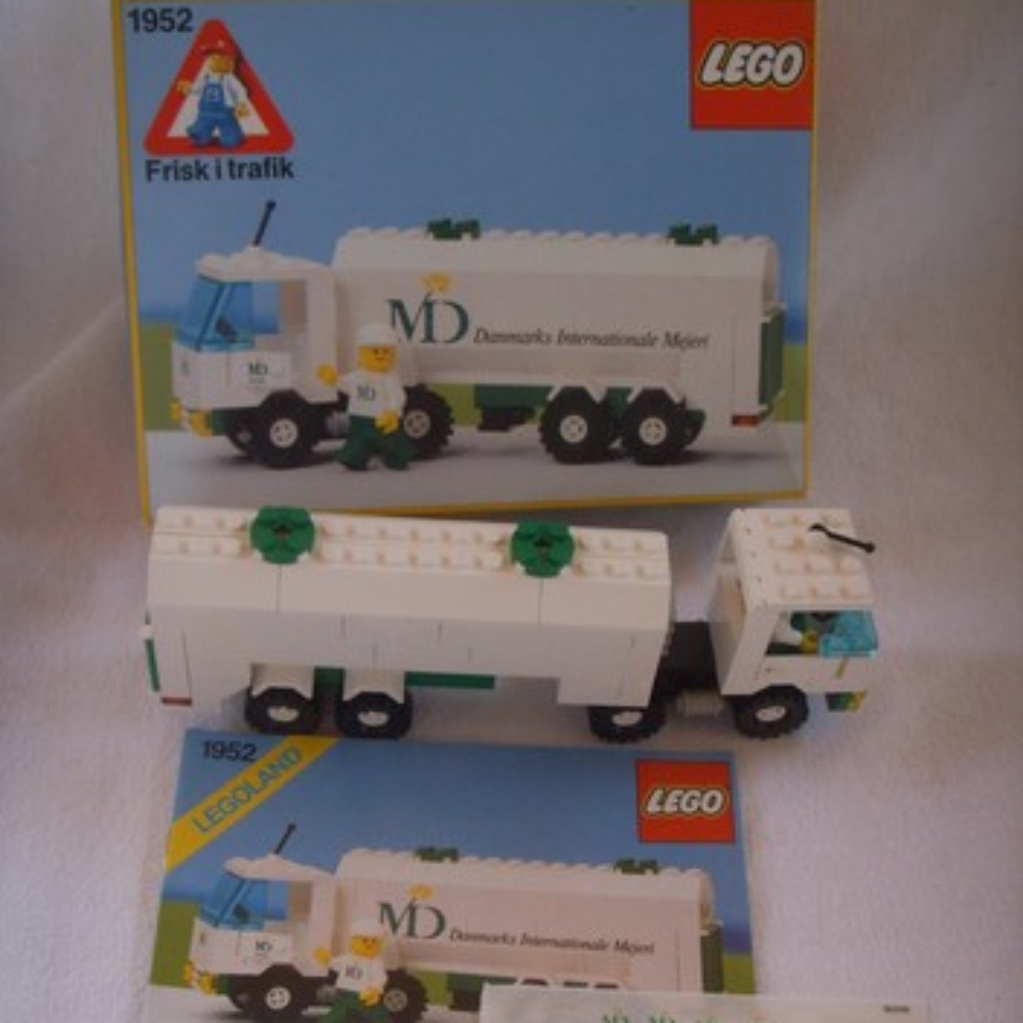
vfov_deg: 36.0
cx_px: 503
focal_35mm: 47
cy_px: 578
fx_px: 1571
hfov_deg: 36.1
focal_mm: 6.6
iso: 100
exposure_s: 1/60
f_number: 3.5
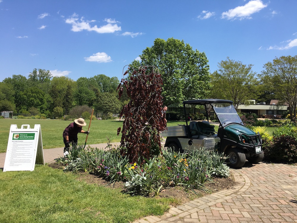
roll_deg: -0.8
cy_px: 112
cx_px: 148
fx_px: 249
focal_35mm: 29
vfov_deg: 48.2
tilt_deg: -0.4
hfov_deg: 61.7
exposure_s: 1/1054
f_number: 2.2
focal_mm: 4.15
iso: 25
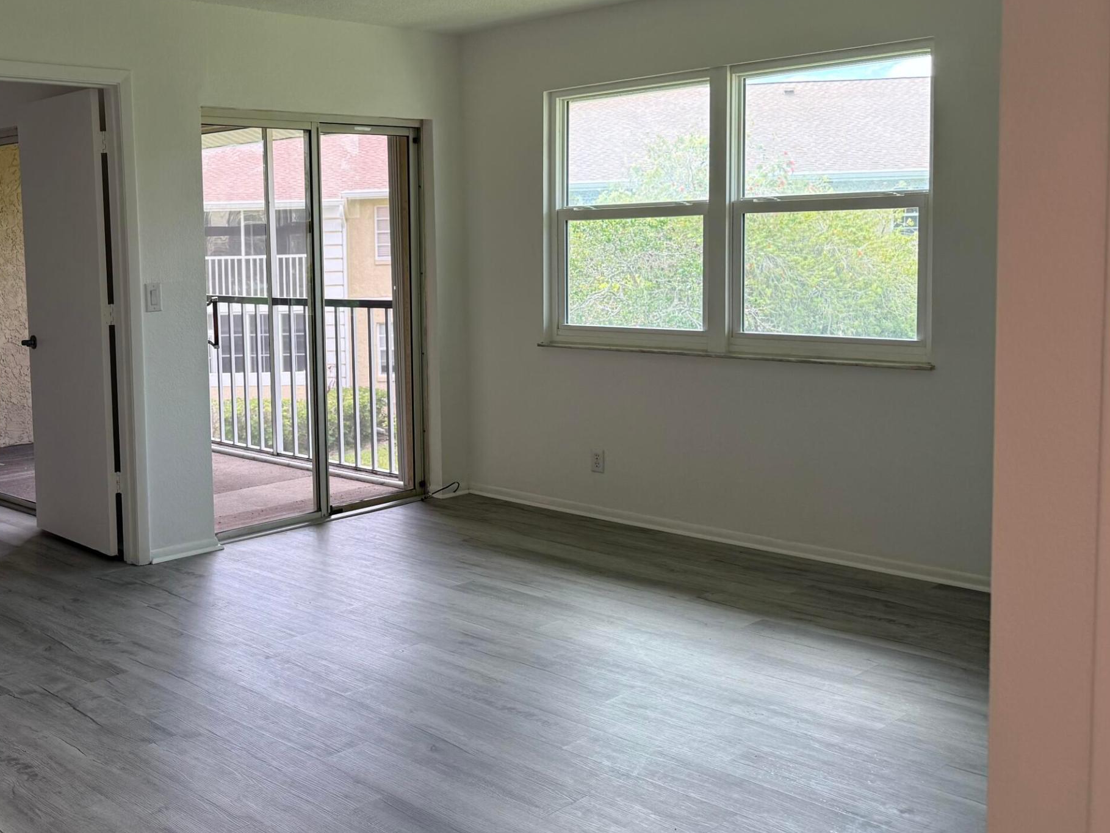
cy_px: 341
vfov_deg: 37.6
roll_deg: +1.5
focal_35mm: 38
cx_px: 296
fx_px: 1218
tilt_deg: -4.4
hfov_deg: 47.4
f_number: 1.78
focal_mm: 6.76
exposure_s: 1/230
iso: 125
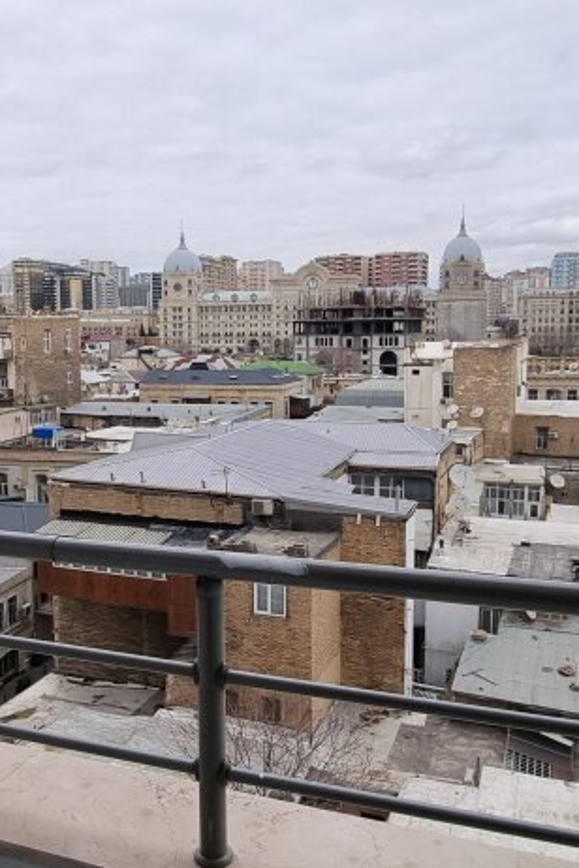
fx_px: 724
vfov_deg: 61.9
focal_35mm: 30
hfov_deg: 43.2
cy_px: 404
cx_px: 209
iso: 50
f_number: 2.2
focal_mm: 2.2
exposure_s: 1/1620
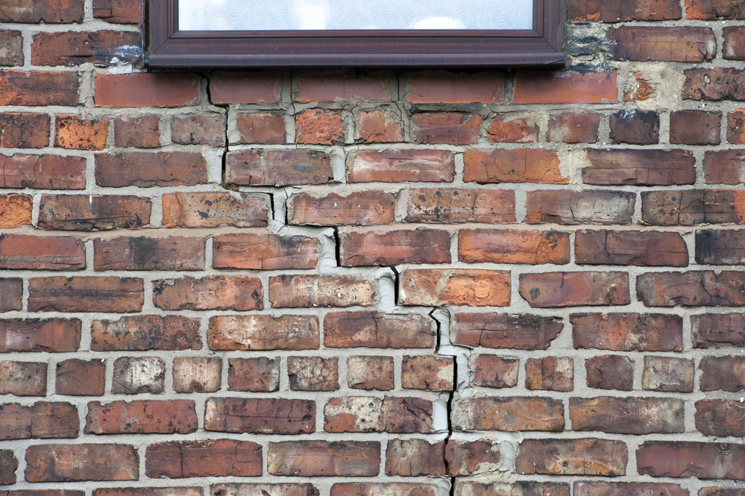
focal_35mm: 200
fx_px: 4137
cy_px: 248
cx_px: 372
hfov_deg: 10.3
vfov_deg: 6.9
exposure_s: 1/20
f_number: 11
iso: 200
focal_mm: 200
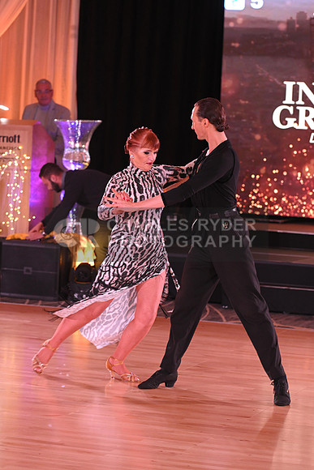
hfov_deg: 11.0
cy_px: 235
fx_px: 1634
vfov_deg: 16.4
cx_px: 157
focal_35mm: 125
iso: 1600
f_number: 5
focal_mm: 125
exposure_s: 1/200
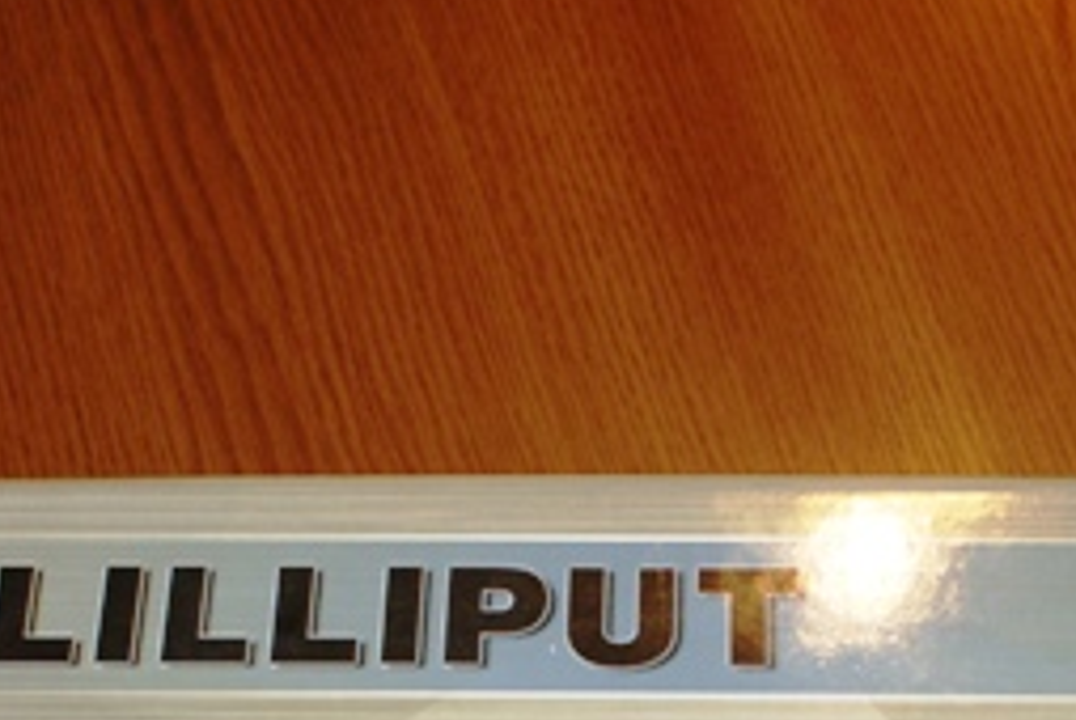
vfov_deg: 12.6
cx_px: 737
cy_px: 1067
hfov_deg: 19.5
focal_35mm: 104
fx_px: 3112
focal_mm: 22
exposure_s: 1/60
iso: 400
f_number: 5.6
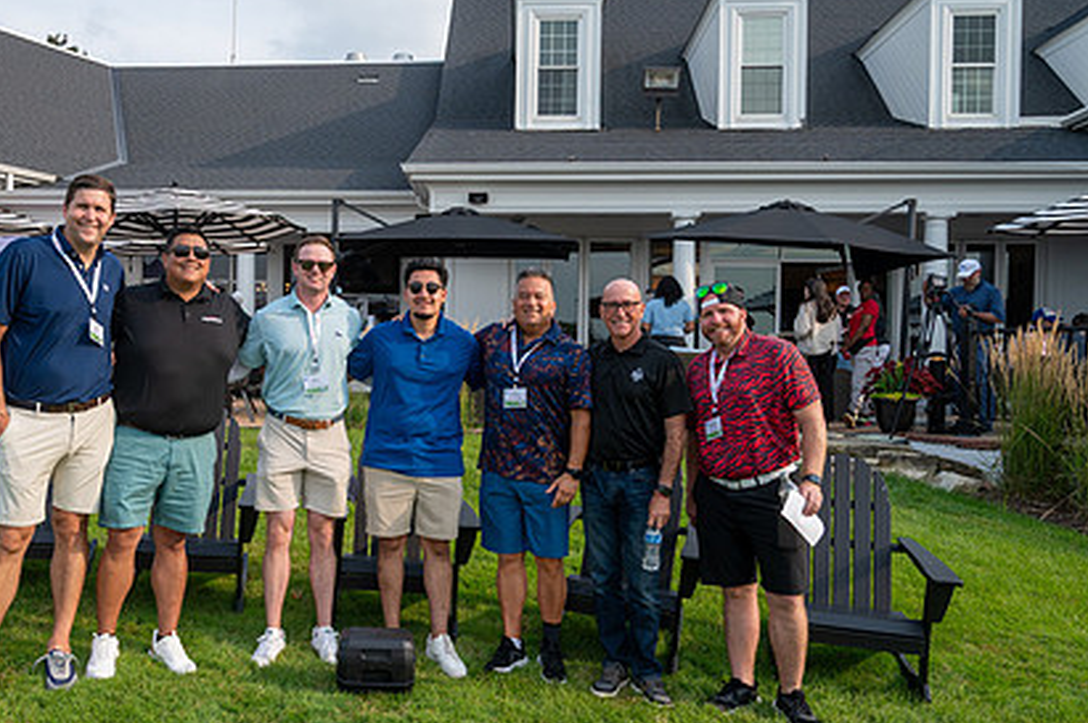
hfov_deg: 52.5
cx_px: 397
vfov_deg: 36.8
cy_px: 389
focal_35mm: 36
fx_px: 1087
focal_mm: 25.5
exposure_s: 1/400
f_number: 6.3
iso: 250
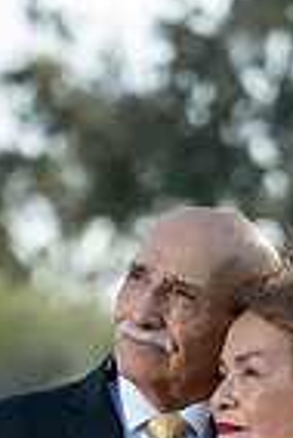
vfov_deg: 7.5
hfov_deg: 5.1
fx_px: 3276
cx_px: 204
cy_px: 669
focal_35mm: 269
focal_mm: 85
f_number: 2.8
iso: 200
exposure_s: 1/1600
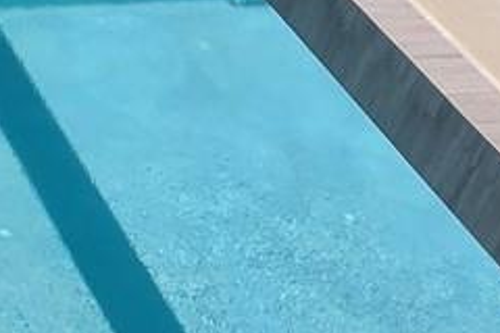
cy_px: -200
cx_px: -704
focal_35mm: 90
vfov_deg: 14.0
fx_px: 1250
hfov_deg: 14.5
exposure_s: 1/2134
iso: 50
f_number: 2.2
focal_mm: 2.2
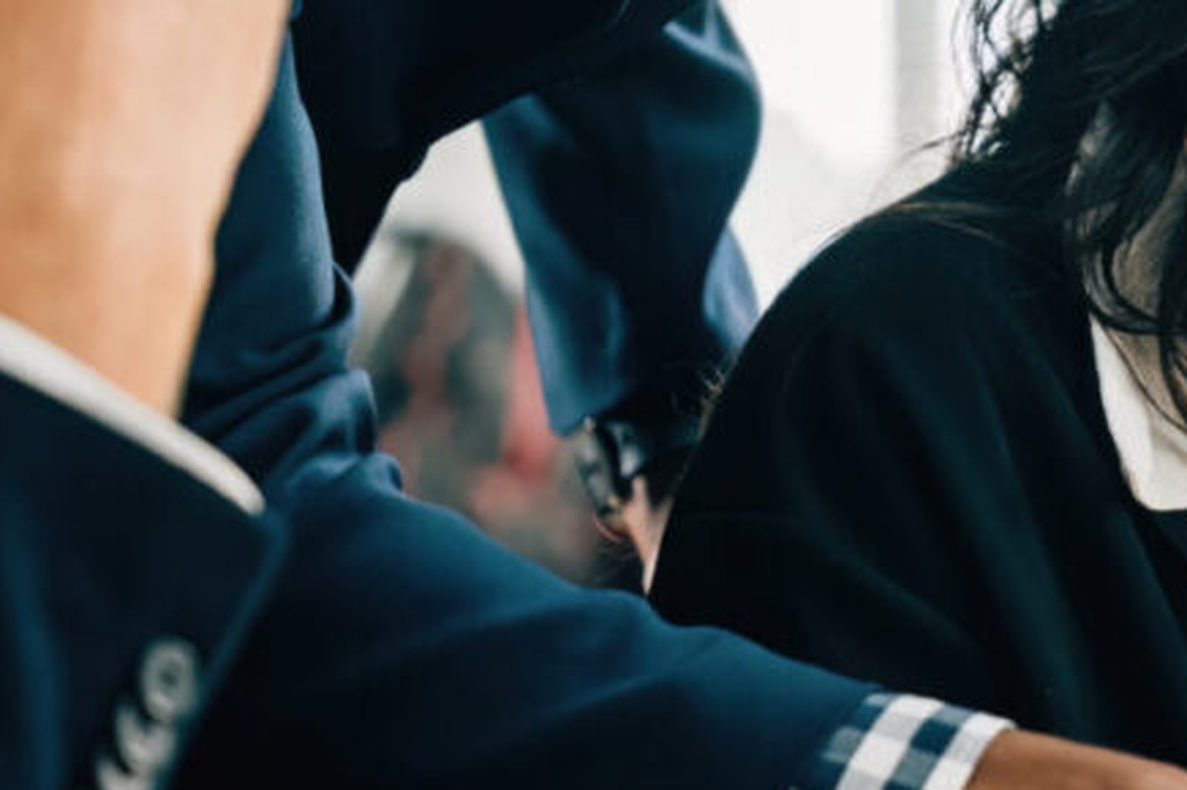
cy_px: -33
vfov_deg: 5.7
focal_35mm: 238
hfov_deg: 8.6
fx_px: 7841
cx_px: 1190
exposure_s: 1/200
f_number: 2.8
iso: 640
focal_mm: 64
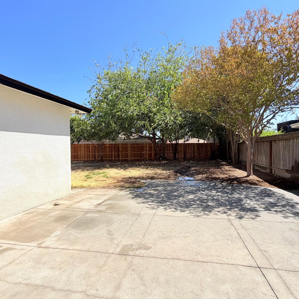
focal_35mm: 17
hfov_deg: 83.9
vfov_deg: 84.0
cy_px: 147
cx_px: 158
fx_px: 166
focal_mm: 2.22
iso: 25
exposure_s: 1/770
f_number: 2.2
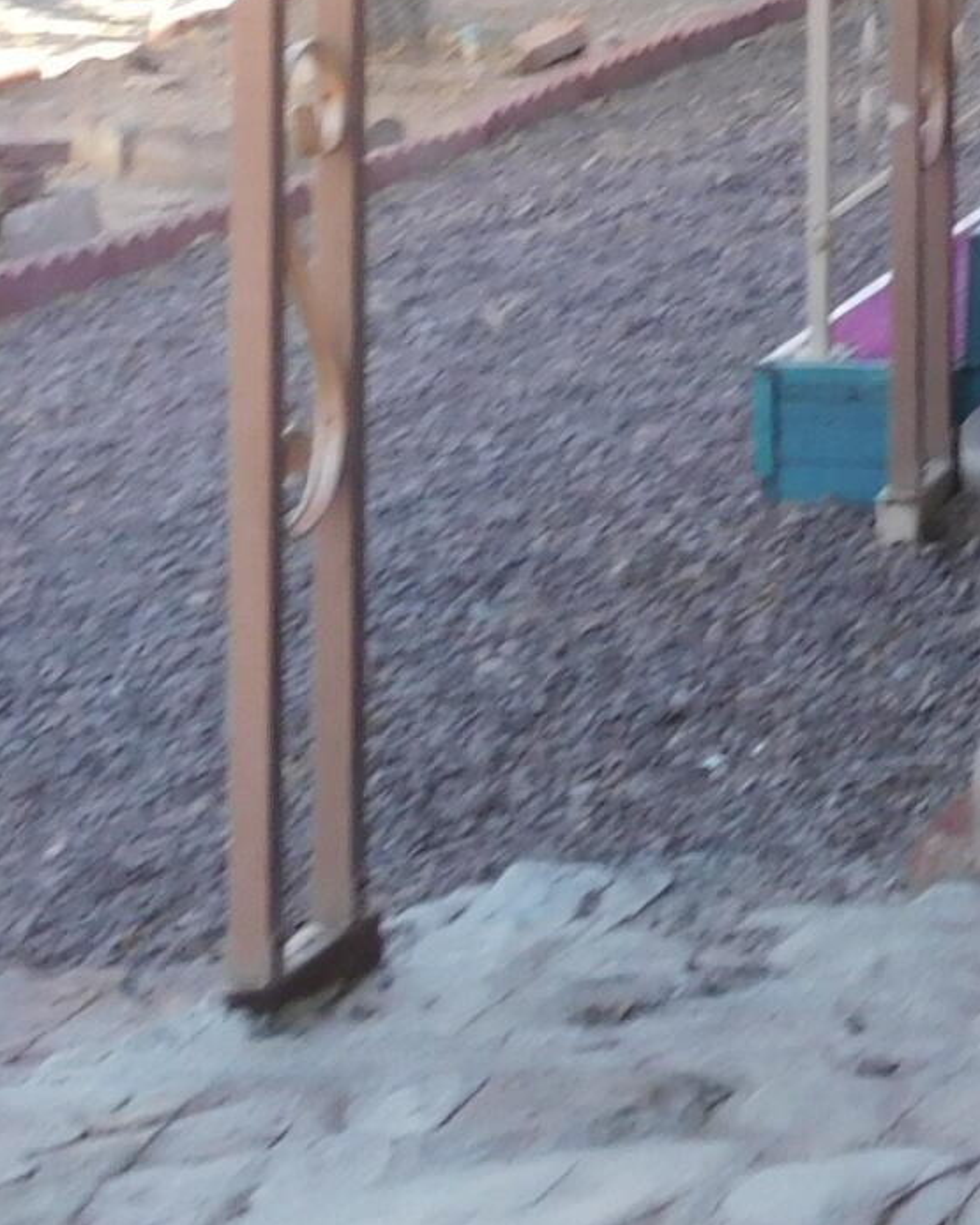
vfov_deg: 12.2
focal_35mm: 152
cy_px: -468
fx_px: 5512
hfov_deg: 9.2
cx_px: 2278
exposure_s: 1/200
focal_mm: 6.3
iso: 125
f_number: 3.5
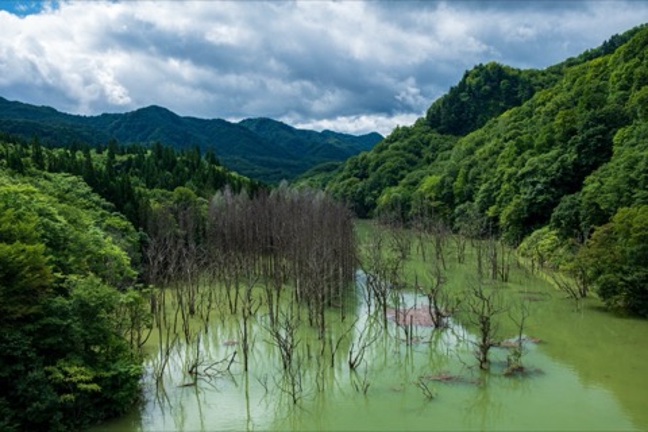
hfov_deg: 63.7
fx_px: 522
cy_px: 216
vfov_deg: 45.0
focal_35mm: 29
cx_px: 324
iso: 200
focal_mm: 19.6
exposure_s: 1/1250
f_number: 3.6
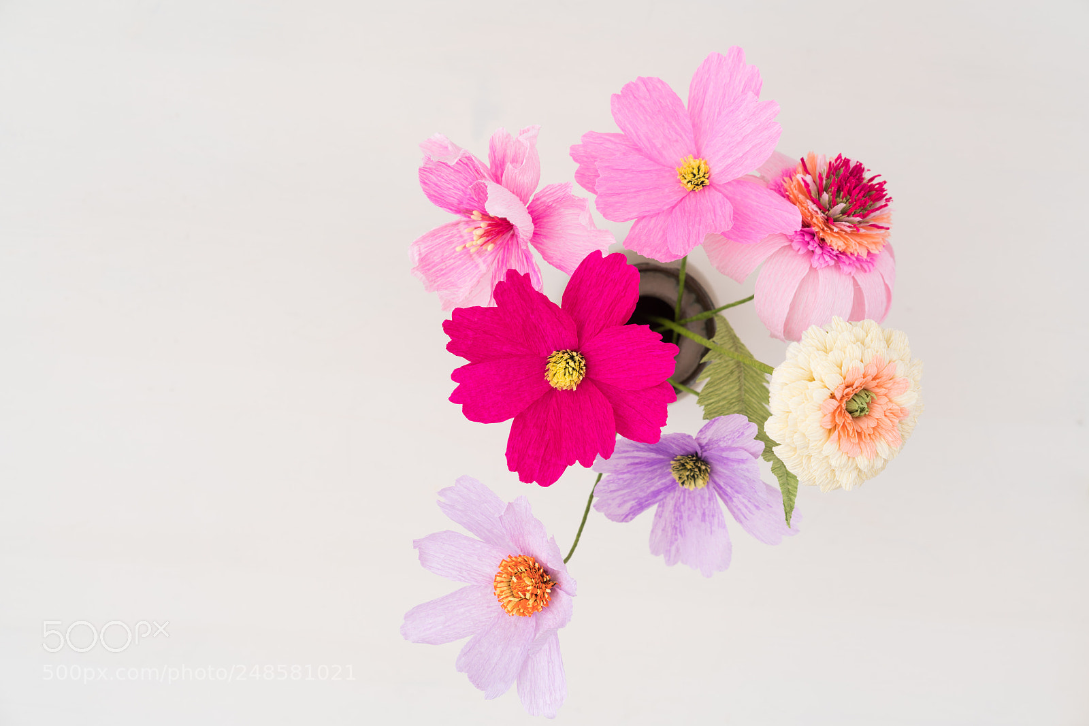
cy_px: 363
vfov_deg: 24.6
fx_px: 1664
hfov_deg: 36.2
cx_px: 544
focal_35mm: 55
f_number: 8
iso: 100
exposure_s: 1/125
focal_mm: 55
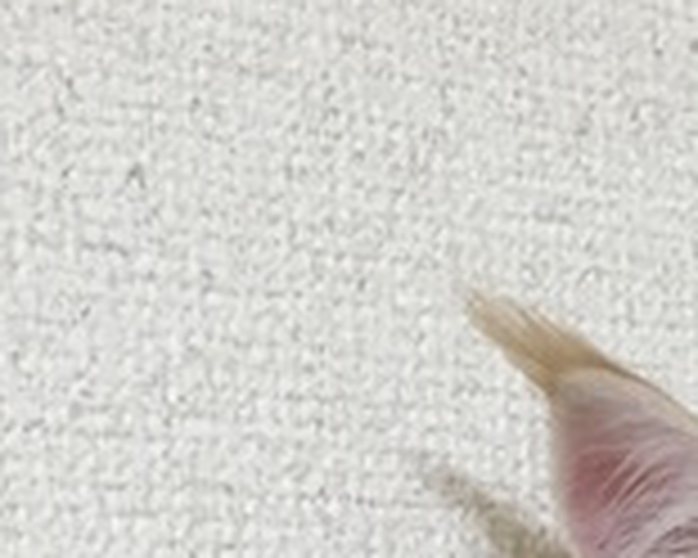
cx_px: 982
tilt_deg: -6.0
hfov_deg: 14.2
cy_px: 1019
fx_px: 2644
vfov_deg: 11.2
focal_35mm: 128
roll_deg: -0.3
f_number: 2.2
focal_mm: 4.15
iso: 200
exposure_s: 1/30
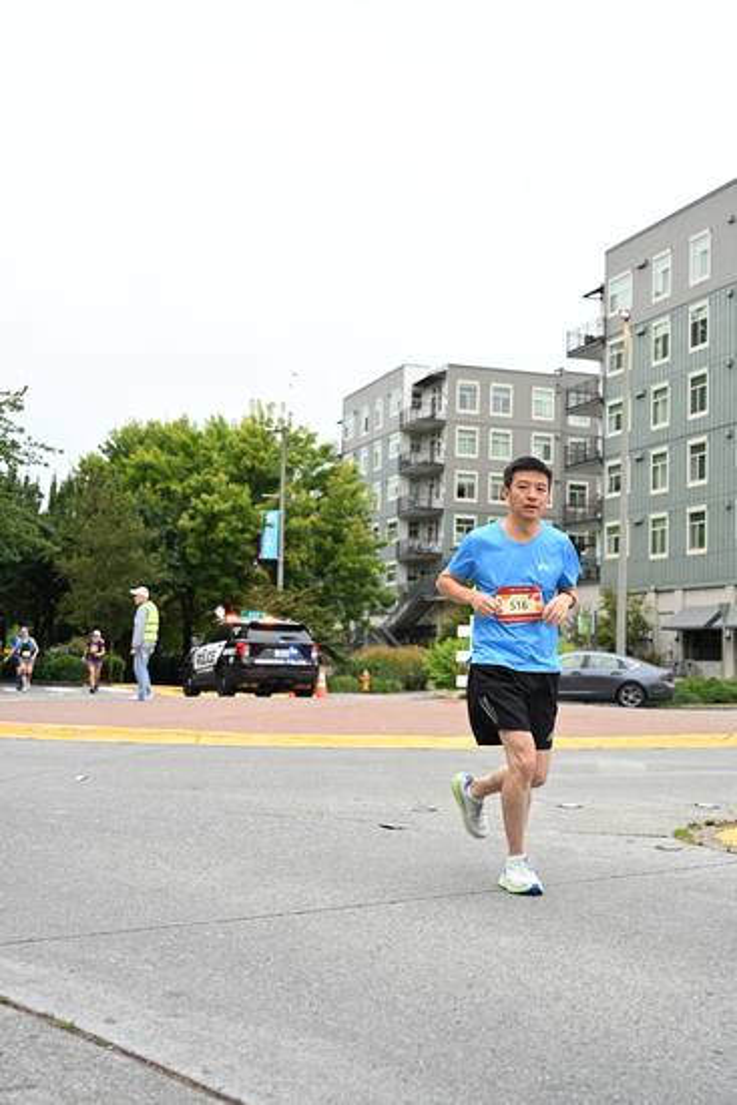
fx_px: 1350
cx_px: 368
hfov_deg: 30.5
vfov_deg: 44.5
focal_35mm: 44
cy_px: 552
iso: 1600
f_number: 4
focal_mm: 44
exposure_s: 1/800
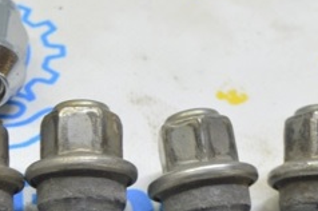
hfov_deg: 15.9
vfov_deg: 10.6
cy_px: 162
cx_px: 179
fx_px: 1138
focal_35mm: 129
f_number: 5.6
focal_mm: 32
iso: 400
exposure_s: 1/20
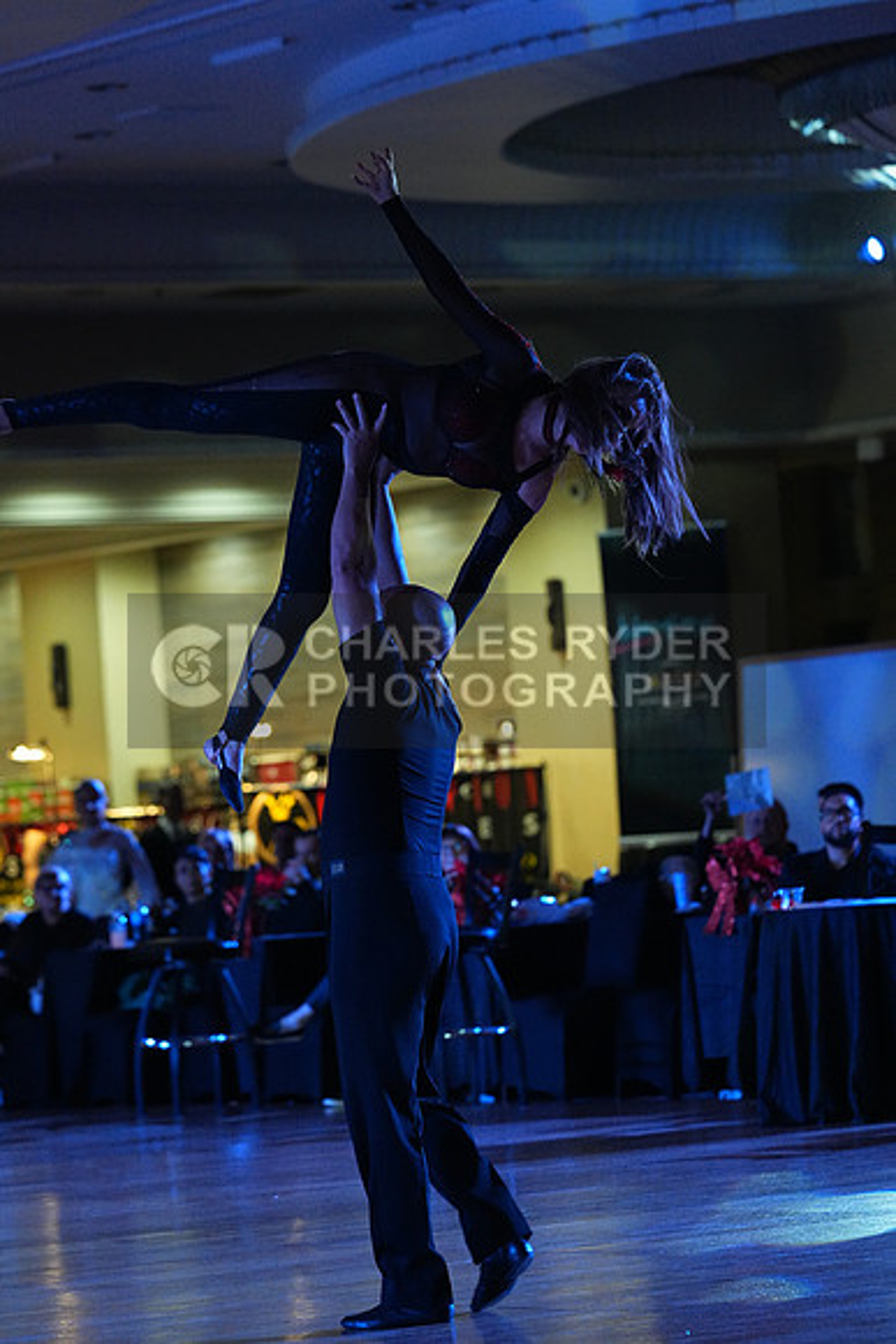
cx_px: 448
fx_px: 6044
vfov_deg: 12.7
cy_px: 672
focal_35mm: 162
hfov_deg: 8.5
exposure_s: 1/400
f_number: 4.5
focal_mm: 162
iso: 6400
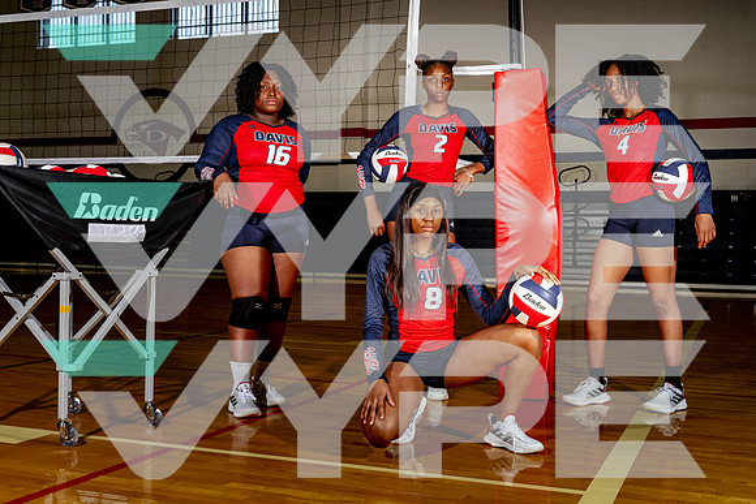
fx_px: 903
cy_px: 252
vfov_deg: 31.2
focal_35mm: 43
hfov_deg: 45.4
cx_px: 378
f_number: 8
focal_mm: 43
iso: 100
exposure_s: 1/125
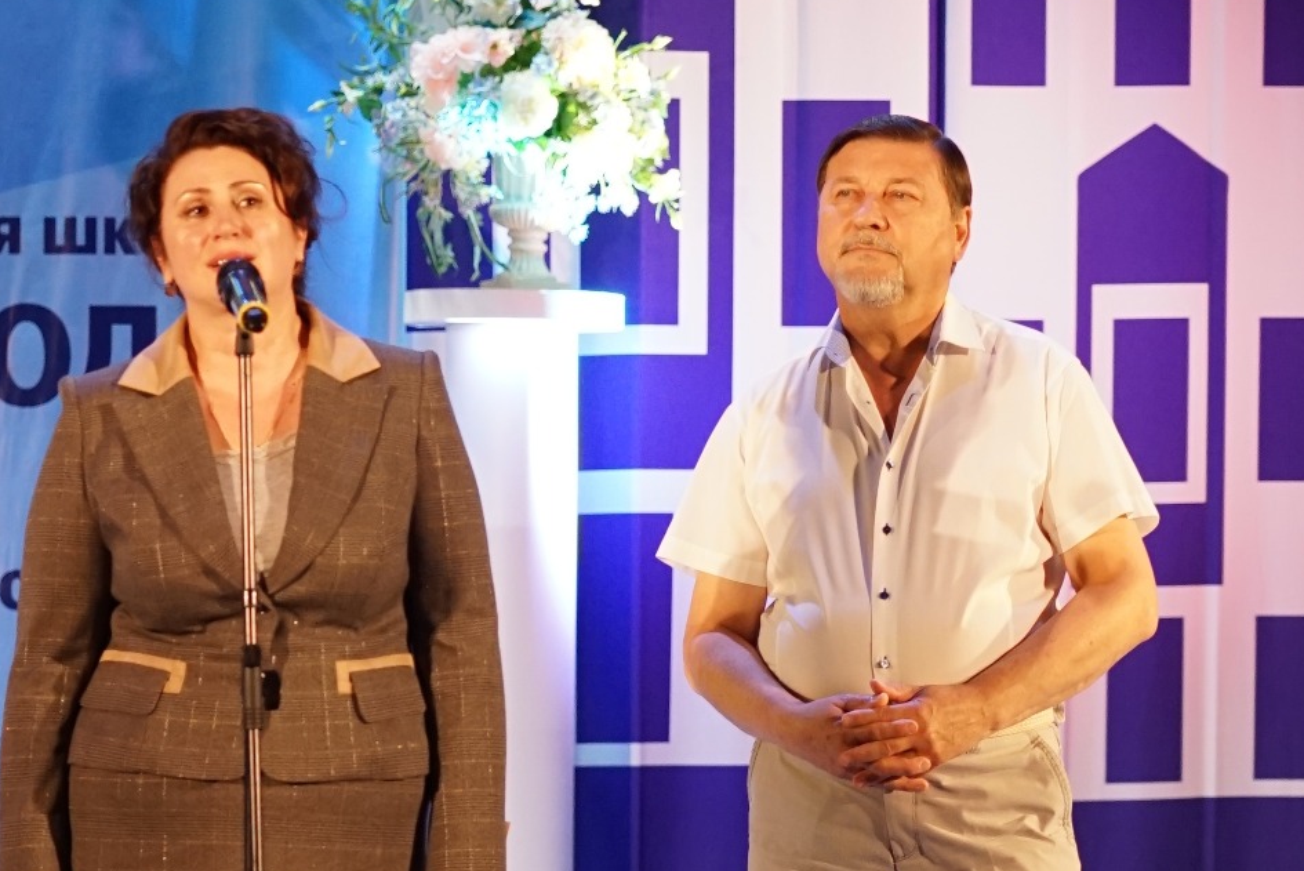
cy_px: 306
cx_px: 255
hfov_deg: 16.3
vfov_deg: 11.0
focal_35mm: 125
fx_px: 4530
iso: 1250
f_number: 4
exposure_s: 1/125
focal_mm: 73
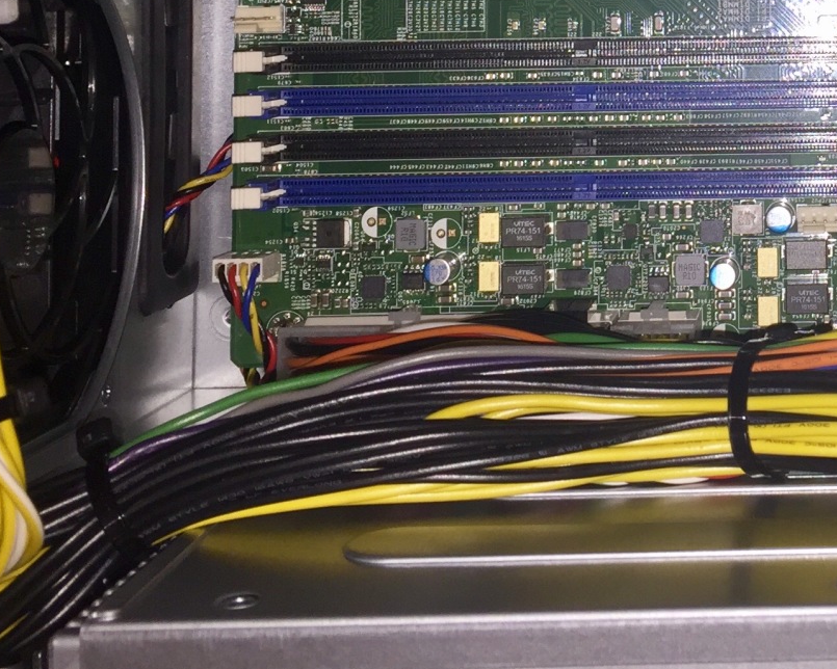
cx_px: 848
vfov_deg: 20.1
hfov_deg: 25.1
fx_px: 1784
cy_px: -97
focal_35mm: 72
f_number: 2.2
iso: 32
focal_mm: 4.15
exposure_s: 1/42
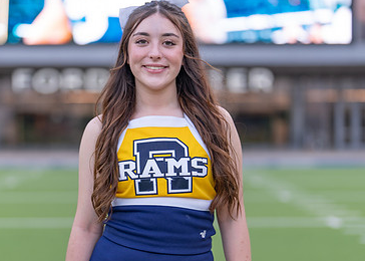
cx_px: 158
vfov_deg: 16.2
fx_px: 912
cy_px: 164
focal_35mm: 88
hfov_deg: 22.6
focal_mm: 50
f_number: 1.2
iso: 100
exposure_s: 1/400
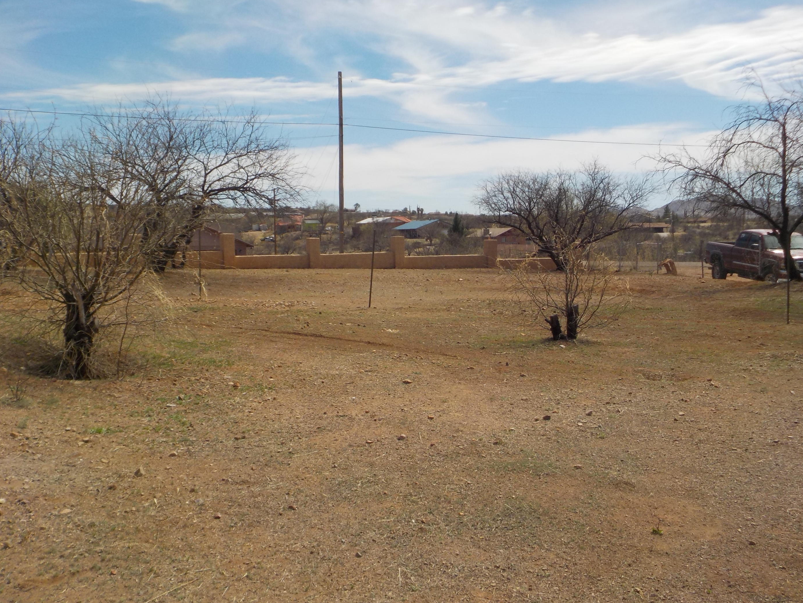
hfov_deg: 45.8
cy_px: 312
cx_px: 426
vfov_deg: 35.1
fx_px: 951
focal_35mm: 41
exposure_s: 1/1250
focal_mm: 5.2
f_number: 3.7
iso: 125
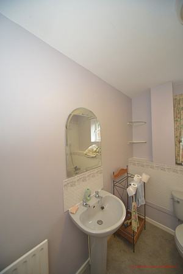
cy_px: 137
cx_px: 92
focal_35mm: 12
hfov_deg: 90.0
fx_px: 91
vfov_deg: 112.6
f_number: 5.6
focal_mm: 12
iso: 900
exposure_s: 1/30
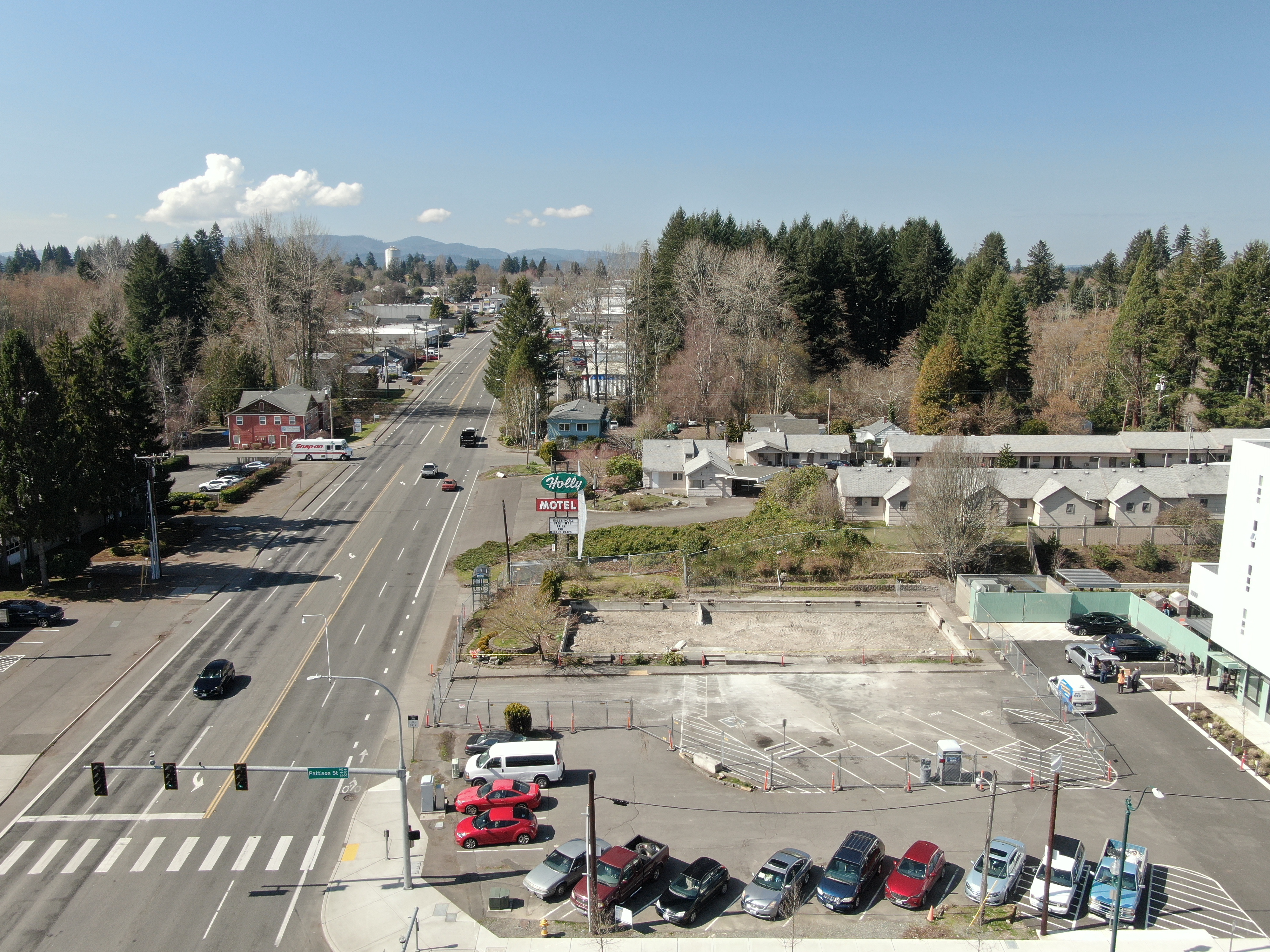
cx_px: 635
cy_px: 476
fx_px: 1064
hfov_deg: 61.7
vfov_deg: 48.2
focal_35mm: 29
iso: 100
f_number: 3
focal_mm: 5
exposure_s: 1/240
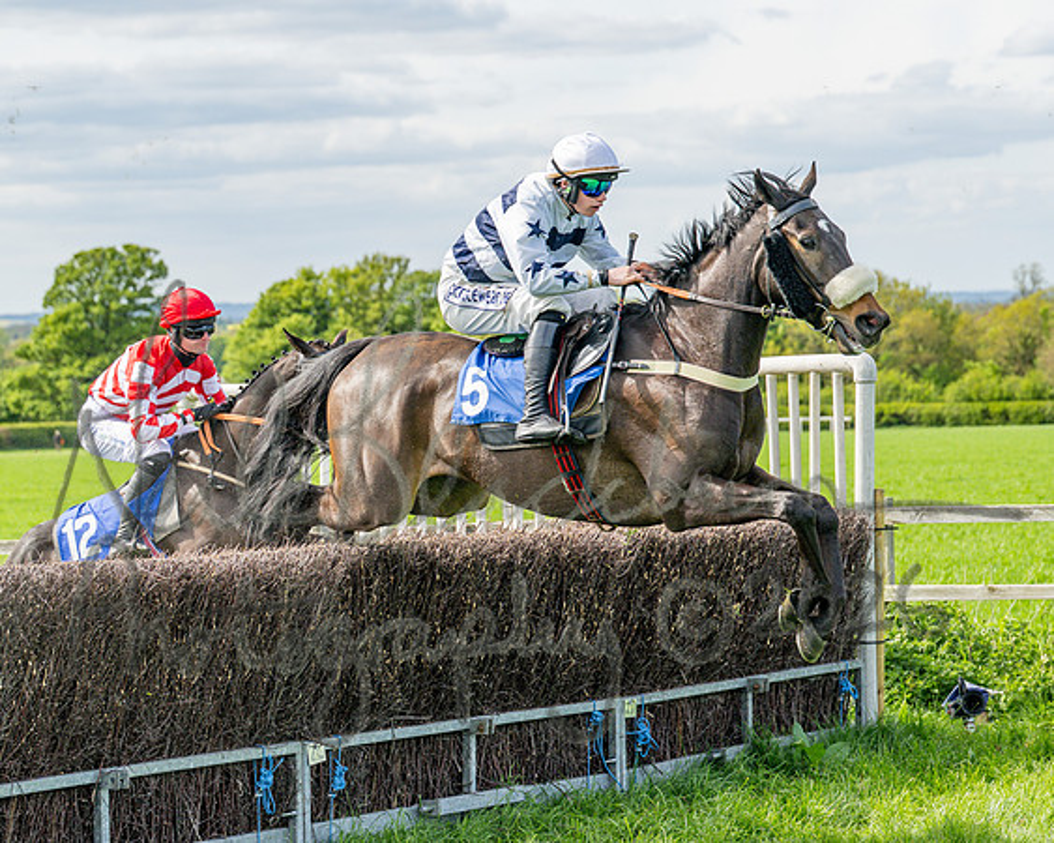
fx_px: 3520
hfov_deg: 17.0
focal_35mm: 113
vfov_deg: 13.6
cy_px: 399
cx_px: 543
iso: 200
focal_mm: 70
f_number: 4
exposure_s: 1/1600
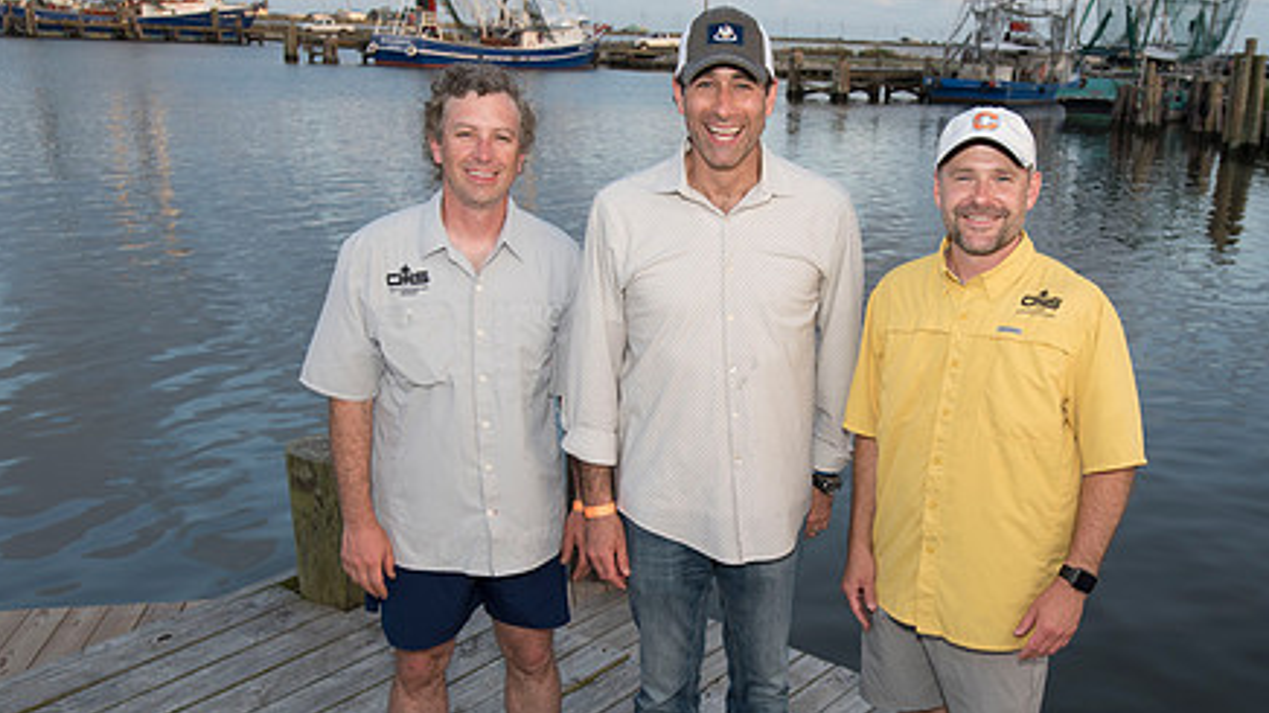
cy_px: 464
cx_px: 763
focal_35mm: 39
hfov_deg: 51.3
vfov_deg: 30.2
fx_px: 1312
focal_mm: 28
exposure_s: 1/200
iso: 250
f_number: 5
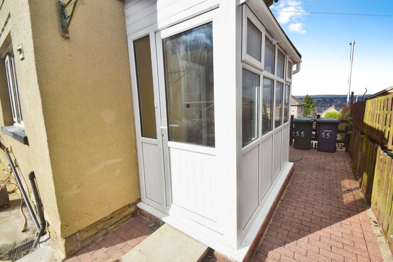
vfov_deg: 77.3
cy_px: 131
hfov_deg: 100.4
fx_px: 164
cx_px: 196
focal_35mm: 15
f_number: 11
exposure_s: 1/500
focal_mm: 10
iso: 220
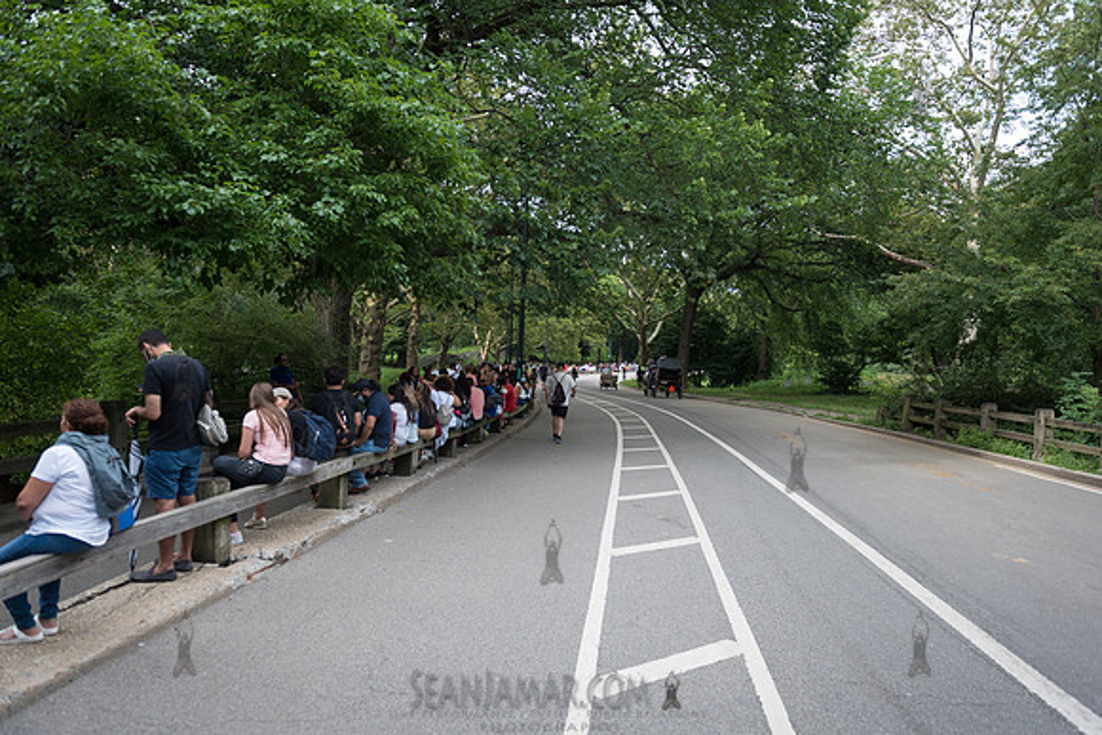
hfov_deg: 67.4
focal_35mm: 27
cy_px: 368
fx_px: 827
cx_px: 551
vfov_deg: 48.0
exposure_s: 1/320
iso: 250
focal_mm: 27
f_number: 4.5
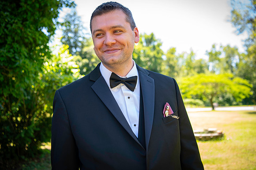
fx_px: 242
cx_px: 128
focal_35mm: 34
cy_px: 85
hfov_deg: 55.8
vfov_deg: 38.8
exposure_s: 1/125
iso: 100
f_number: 2.8
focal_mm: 34
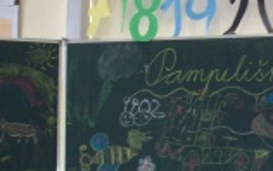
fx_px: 834
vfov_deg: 11.7
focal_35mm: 112
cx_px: 245
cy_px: 145
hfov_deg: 18.3
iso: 160
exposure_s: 1/45
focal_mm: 6.2
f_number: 2.8
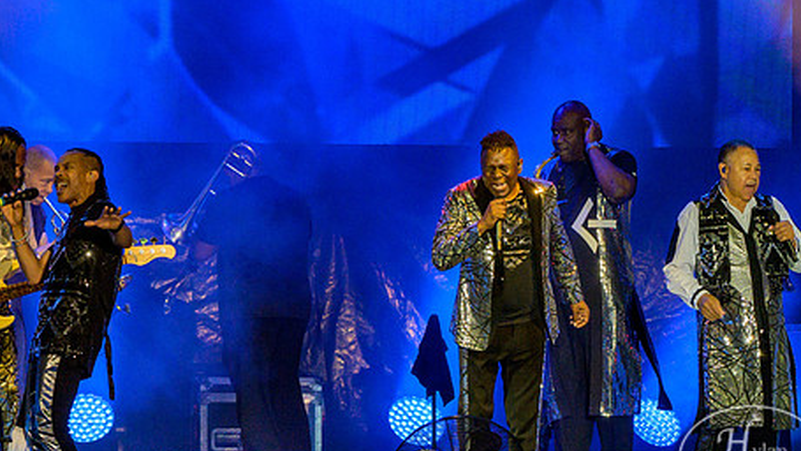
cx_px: -92
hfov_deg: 4.4
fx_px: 10493
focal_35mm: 494
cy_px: 131
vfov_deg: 2.5
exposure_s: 1/400
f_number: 6.3
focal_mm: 200
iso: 2500
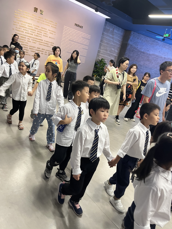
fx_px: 172
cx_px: 86
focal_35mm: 26
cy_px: 114
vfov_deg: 67.3
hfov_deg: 53.1
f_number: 1.6
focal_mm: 5.1
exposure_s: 1/50
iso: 160
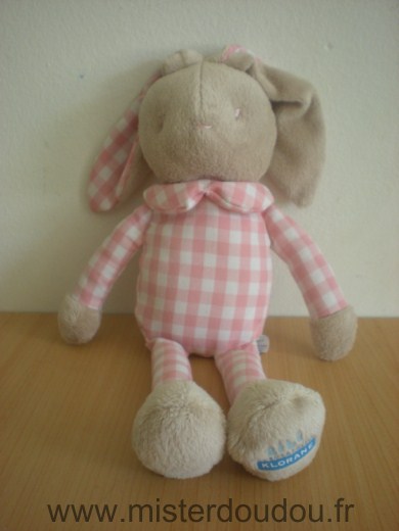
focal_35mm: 38
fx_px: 584
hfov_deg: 37.7
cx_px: 200
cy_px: 266
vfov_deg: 49.0
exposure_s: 1/41.3
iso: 200
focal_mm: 6.3
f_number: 3.1
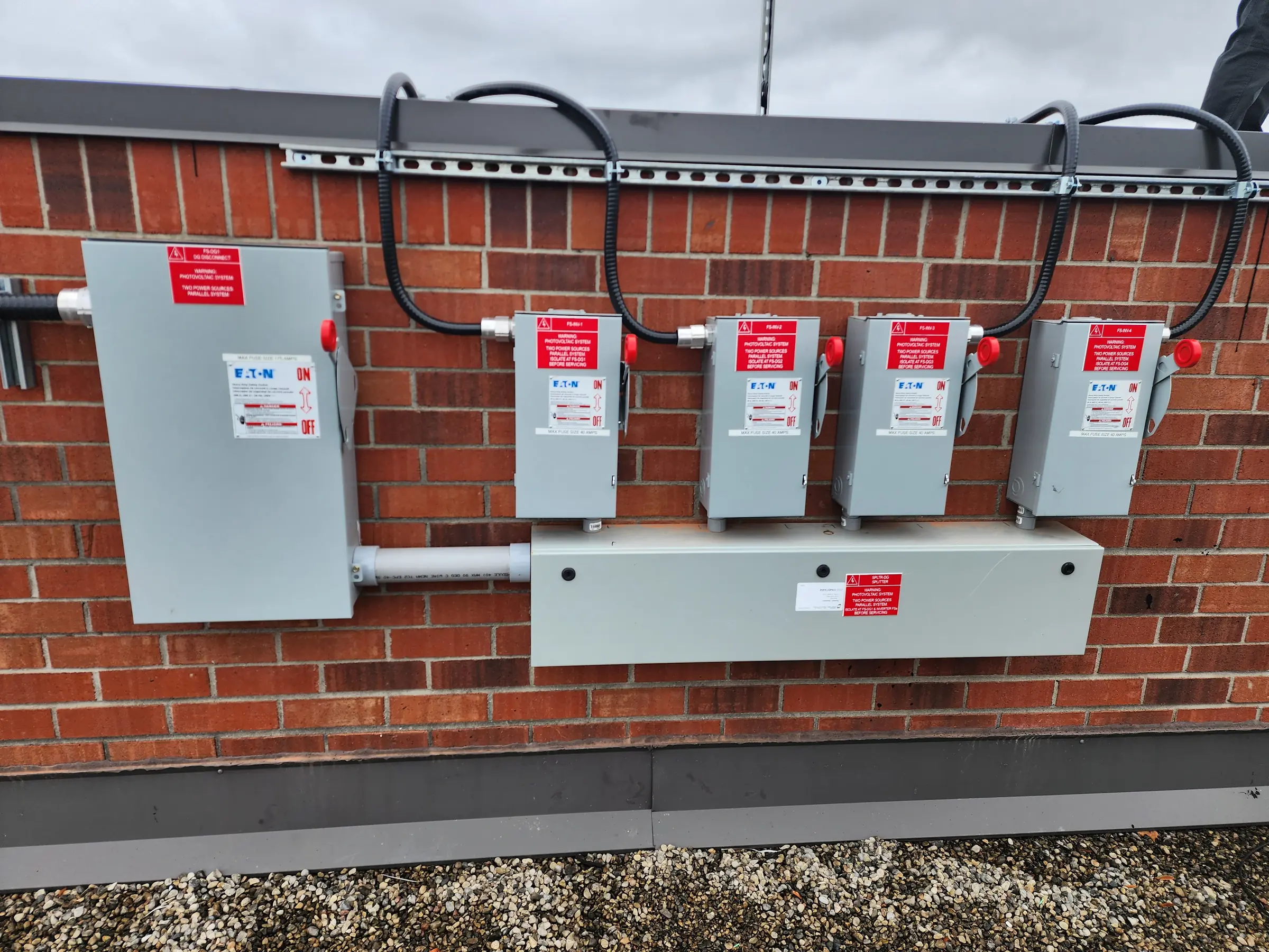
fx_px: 843
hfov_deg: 73.9
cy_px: 476
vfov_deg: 58.9
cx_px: 634
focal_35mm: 23
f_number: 1.8
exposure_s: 1/180
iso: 25
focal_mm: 6.4
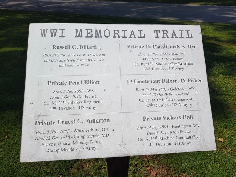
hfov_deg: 71.6
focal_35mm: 24
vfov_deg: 56.8
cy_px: 90
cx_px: 121
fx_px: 164
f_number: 1.8
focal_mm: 5.56
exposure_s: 1/2455
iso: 100
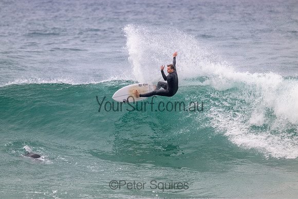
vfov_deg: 1.7
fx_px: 6623
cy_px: 100
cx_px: 149
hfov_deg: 2.6
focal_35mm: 800
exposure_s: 1/2000
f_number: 11
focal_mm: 800
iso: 1400
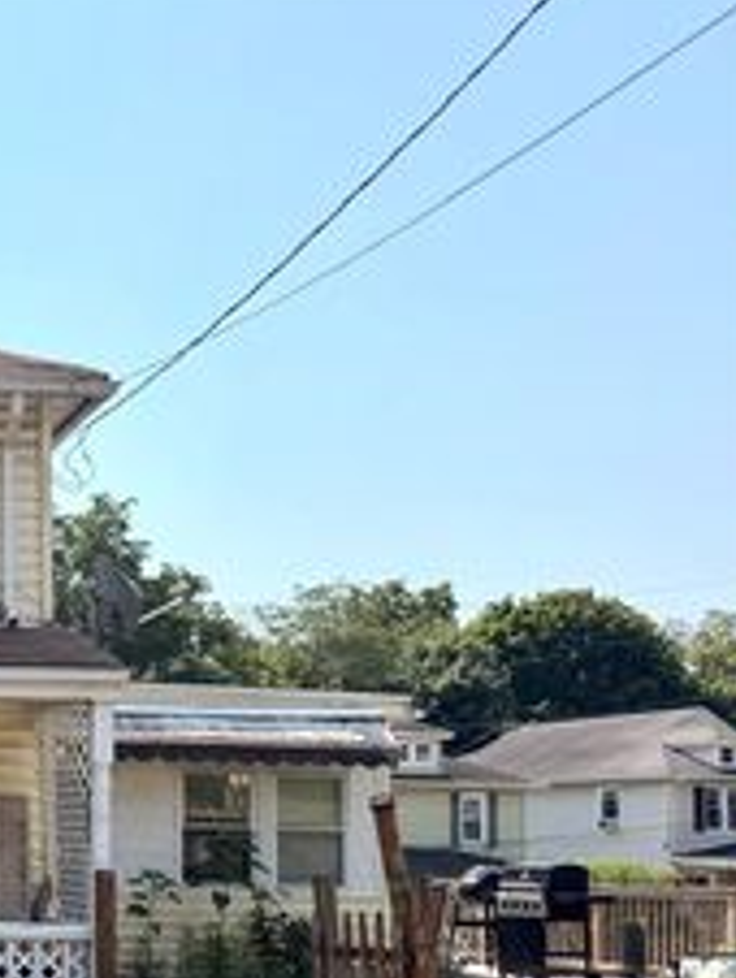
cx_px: -338
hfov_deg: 22.9
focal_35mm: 53
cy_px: 781
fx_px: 1500
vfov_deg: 35.0
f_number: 1.78
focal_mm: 6.76
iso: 80
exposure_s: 1/6711
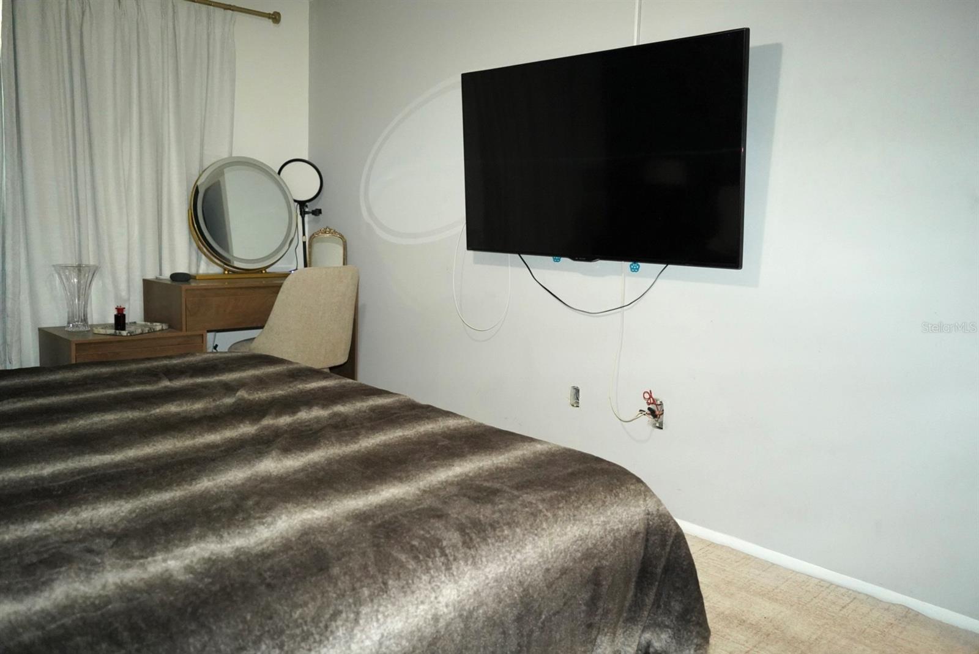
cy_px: 327
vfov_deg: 45.0
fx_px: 789
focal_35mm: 29
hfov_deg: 63.6
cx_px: 490
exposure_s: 1/100
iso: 6400
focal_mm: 29
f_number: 4
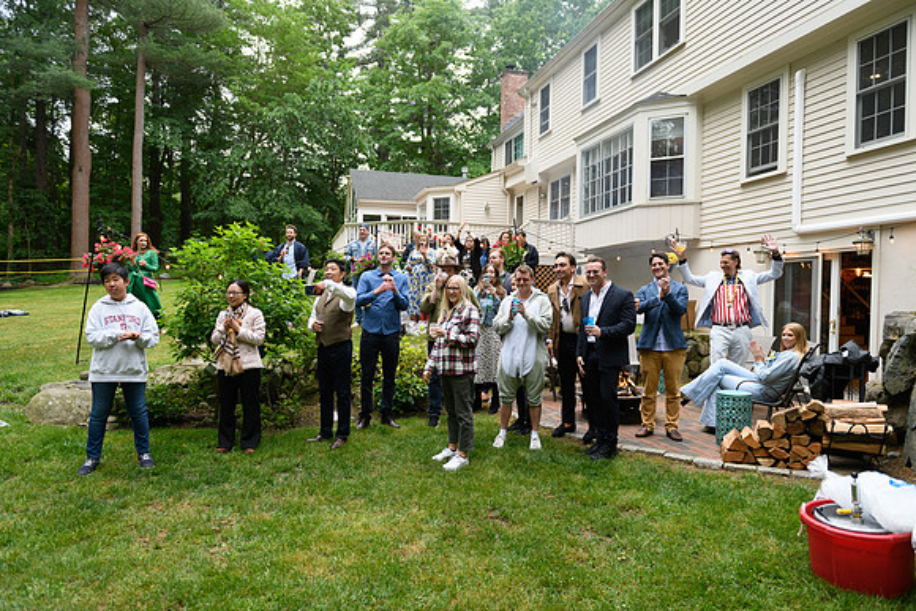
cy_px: 306
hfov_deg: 73.7
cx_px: 458
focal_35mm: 24
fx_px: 611
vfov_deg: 53.2
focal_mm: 24
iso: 200
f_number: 3.2
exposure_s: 1/125
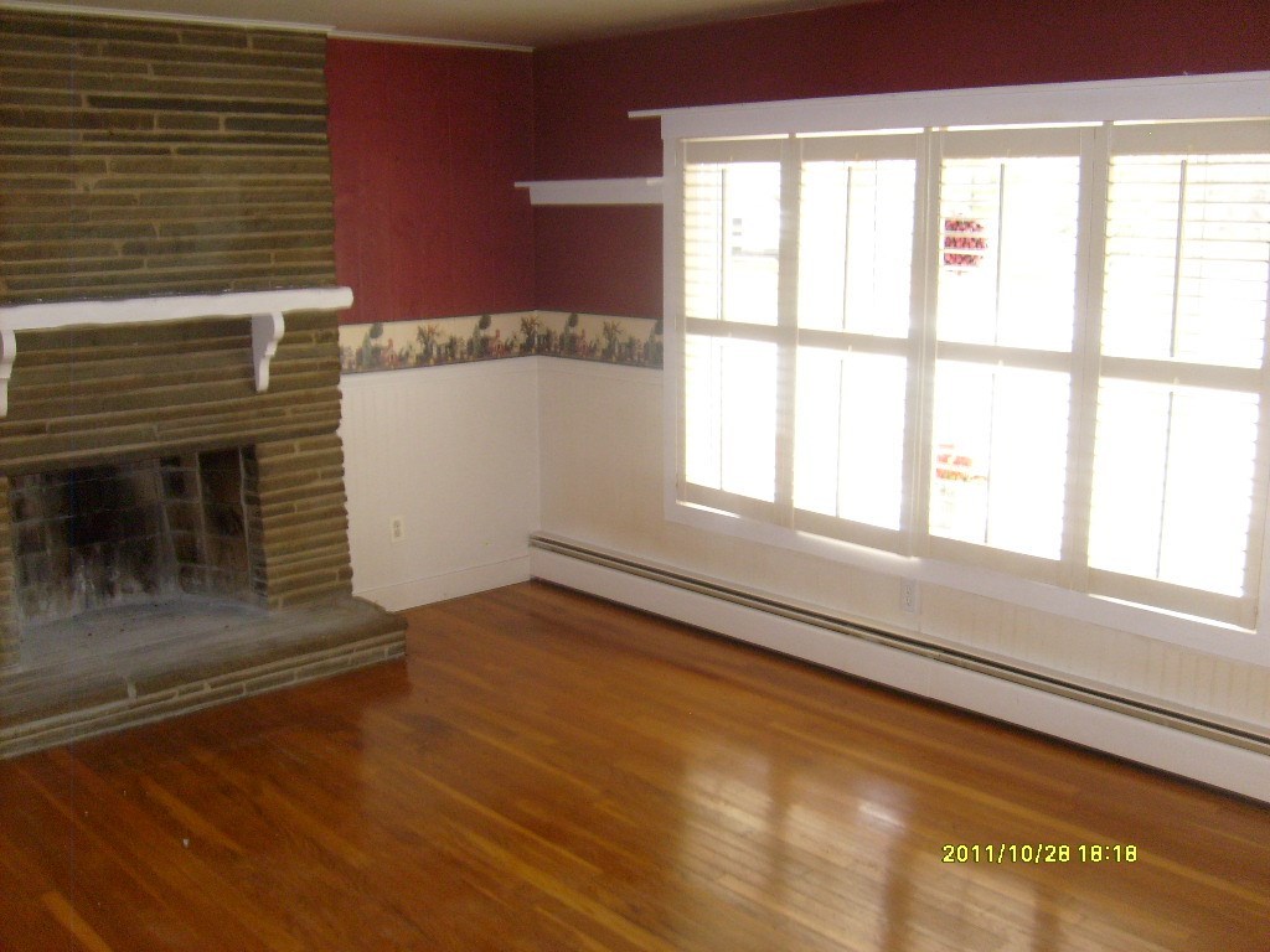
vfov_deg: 40.7
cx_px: 635
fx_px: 1284
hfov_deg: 52.6
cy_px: 476
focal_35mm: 35
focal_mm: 5.8
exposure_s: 1/45
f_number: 2.8
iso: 120
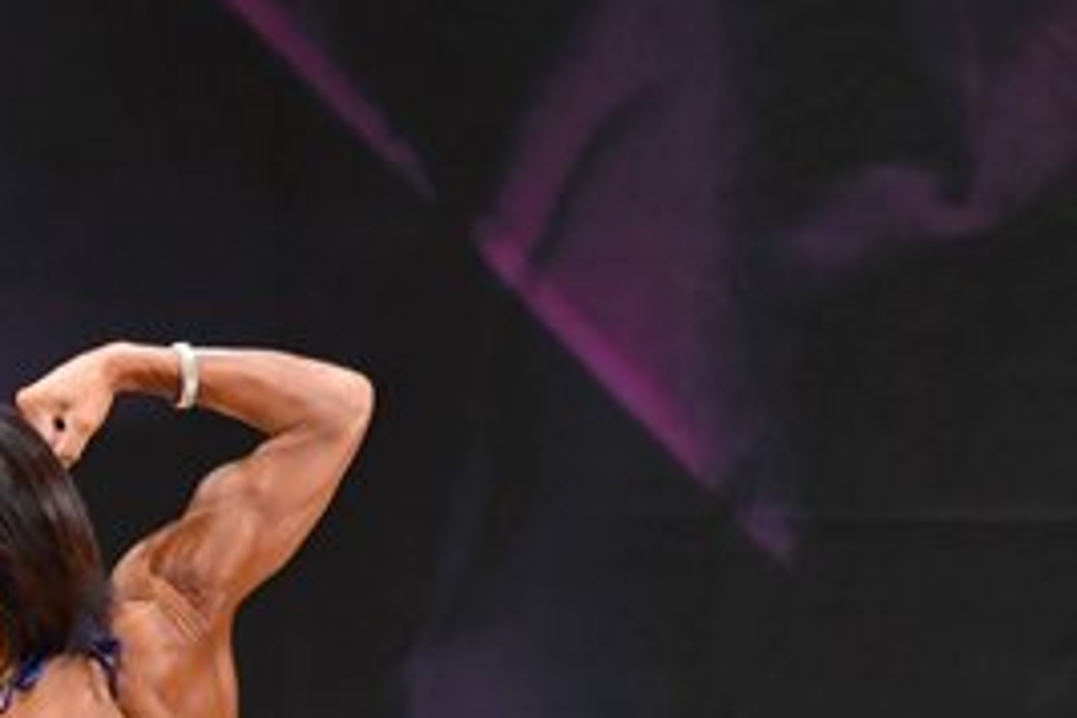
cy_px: 1008
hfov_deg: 2.4
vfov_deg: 1.6
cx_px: 256
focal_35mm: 870
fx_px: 26025
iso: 3600
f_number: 5.6
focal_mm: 200
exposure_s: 1/400
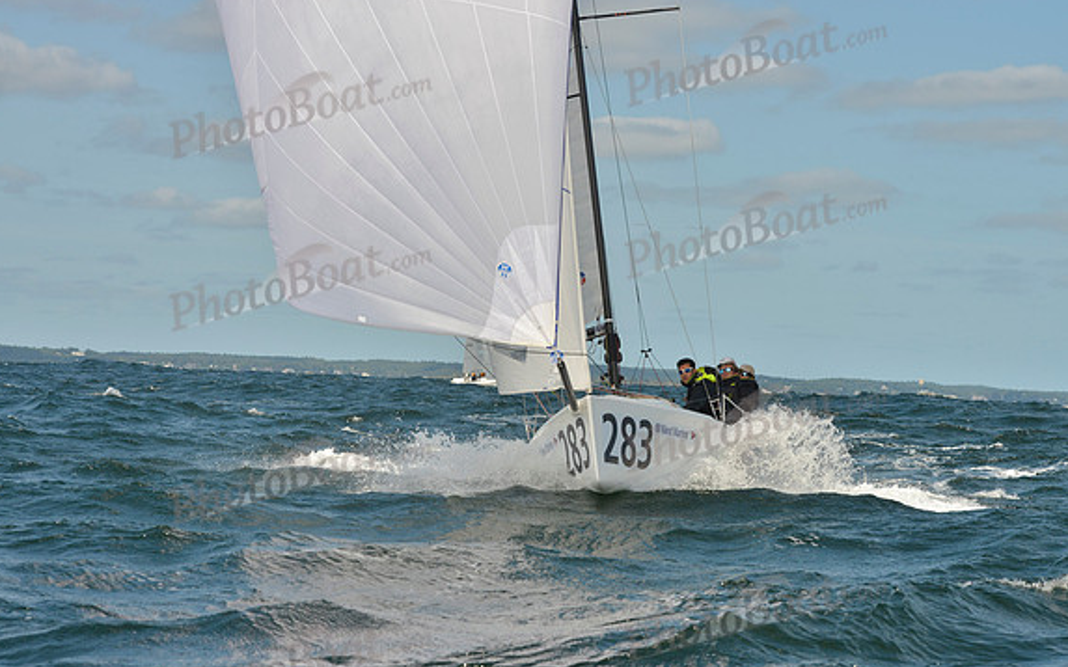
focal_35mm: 98
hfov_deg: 21.2
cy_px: 353
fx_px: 2852
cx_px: 529
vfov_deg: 13.3
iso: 400
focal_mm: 95
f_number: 10
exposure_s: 1/1600
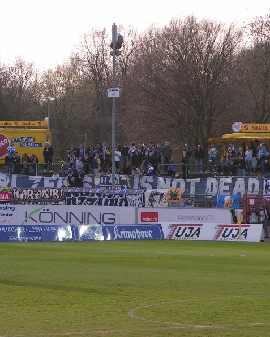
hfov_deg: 6.3
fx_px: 2459
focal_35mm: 246
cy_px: 168
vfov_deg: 7.9
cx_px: 110
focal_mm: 28.8
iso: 50
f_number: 4.5
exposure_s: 1/200
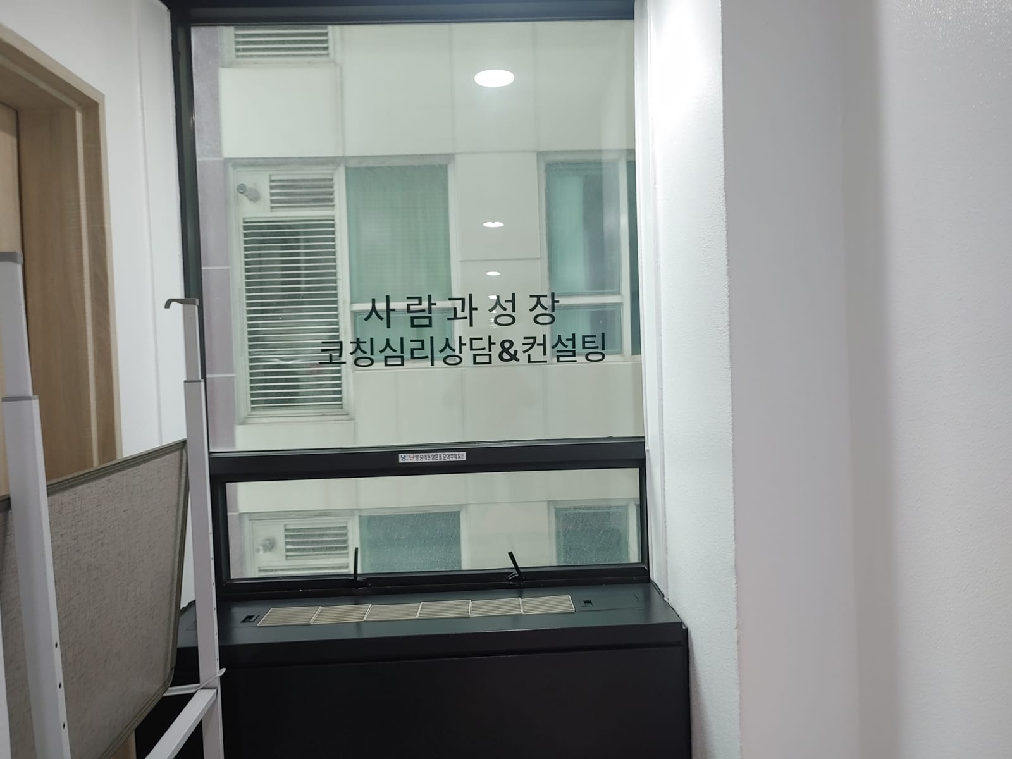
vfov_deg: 53.1
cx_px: 506
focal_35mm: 26
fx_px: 760
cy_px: 380
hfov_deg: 67.3
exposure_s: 1/60
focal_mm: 4.36
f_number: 1.8
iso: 200
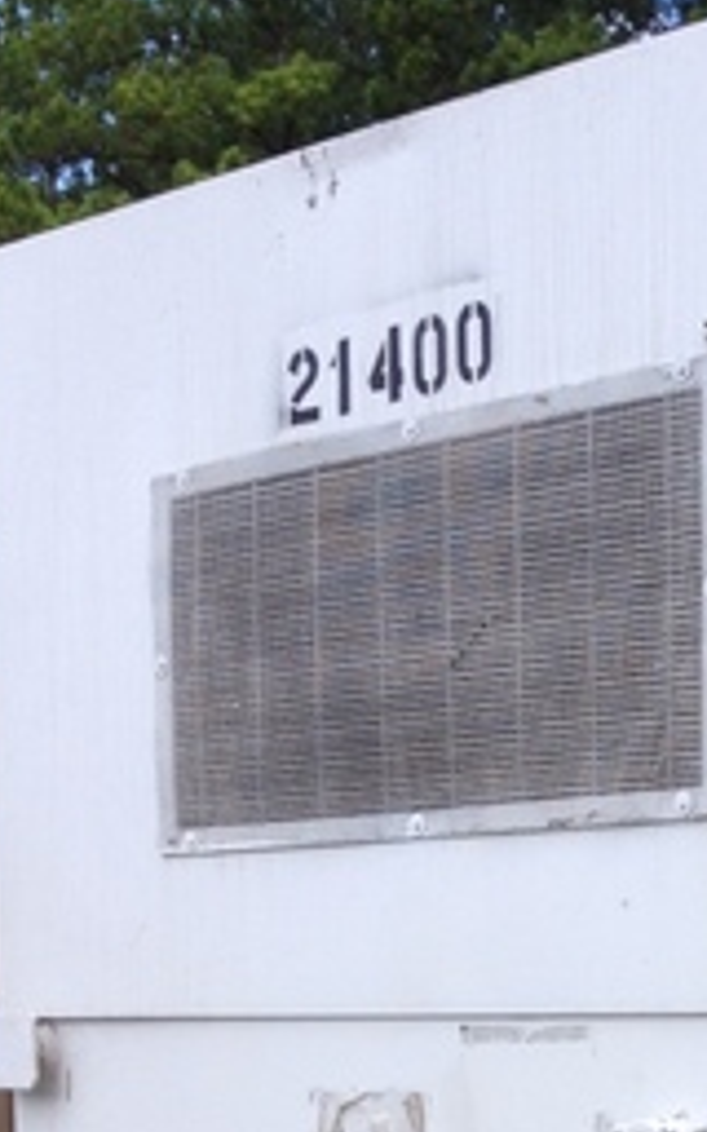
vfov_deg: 22.3
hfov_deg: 14.6
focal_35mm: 87
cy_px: 1287
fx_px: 2682
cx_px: 795
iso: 50
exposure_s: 1/756
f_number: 2.4
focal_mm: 4.28
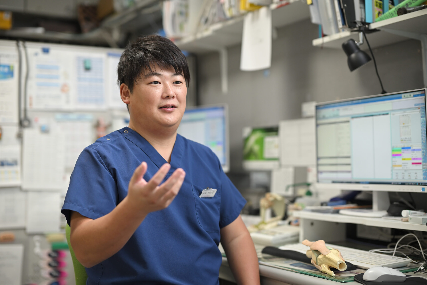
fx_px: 593
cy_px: 142
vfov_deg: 27.0
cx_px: 214
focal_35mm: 50
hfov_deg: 39.6
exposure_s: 1/100
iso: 400
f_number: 1.6
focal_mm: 50
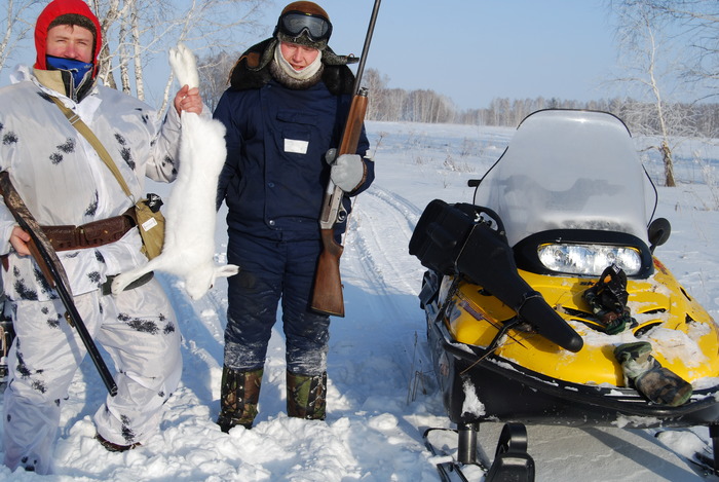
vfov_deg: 26.6
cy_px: 241
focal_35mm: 51
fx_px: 1020
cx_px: 360
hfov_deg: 38.8
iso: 100
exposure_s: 1/250
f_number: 8
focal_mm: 34
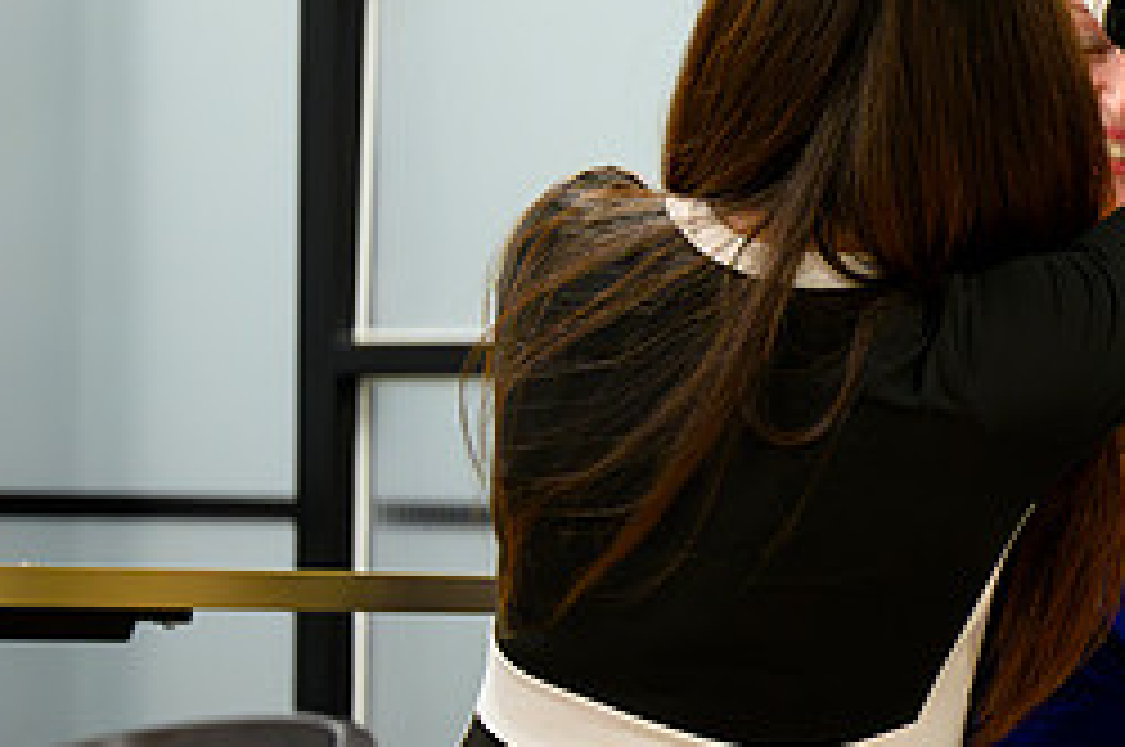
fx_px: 14481
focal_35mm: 464
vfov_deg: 3.0
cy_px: 284
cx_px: 1282
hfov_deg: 4.4
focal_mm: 200
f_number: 2.8
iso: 2500
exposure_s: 1/200
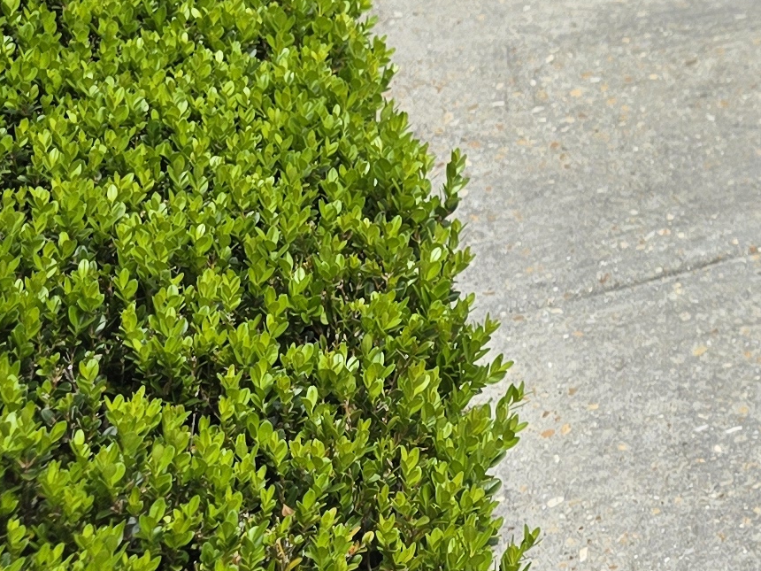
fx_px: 2352
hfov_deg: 16.1
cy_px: -694
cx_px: 1288
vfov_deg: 11.8
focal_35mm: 107
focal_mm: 6.3
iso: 12
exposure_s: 1/868
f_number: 1.7
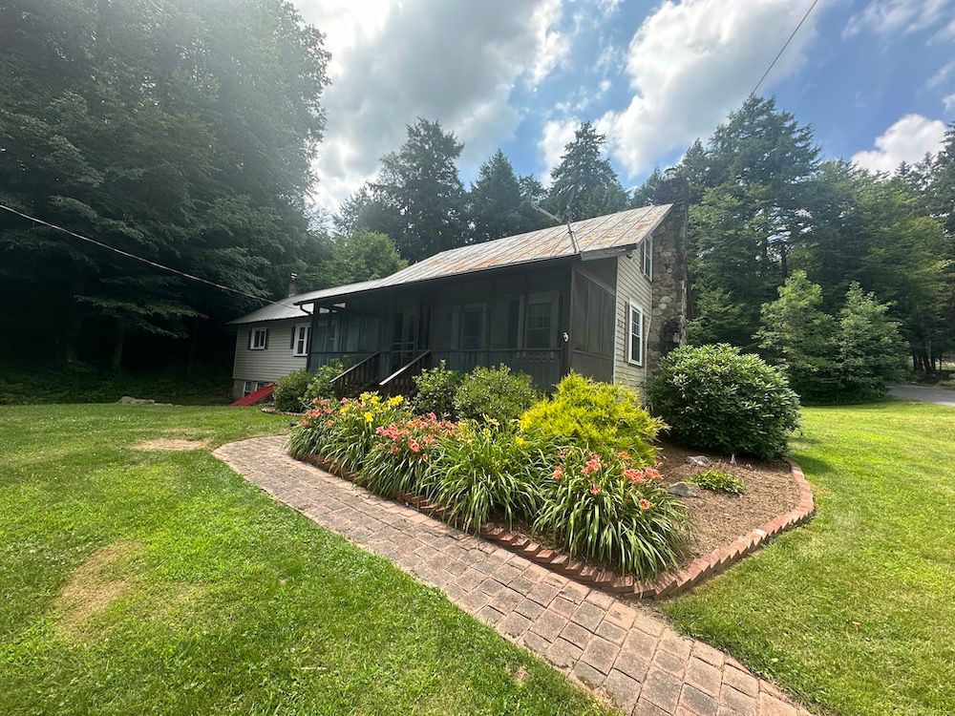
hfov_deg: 102.1
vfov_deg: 85.7
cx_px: 478
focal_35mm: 14
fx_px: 386
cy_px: 358
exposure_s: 1/759
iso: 40
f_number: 2.2
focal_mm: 2.22
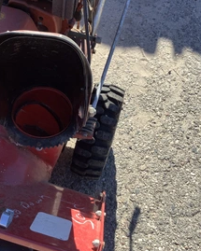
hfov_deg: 33.1
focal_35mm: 45
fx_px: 335
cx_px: 65
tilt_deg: -60.3
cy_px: 118
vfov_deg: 41.1
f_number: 2.4
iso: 25
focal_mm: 3.3
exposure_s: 1/547
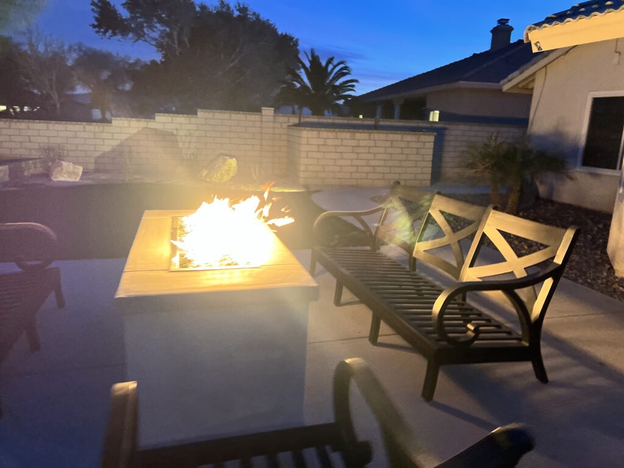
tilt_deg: -15.1
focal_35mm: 26
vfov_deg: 53.1
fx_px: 469
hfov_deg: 67.3
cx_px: 312
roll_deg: +1.8
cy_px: 234
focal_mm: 5.7
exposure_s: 1/30
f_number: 1.5
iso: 640
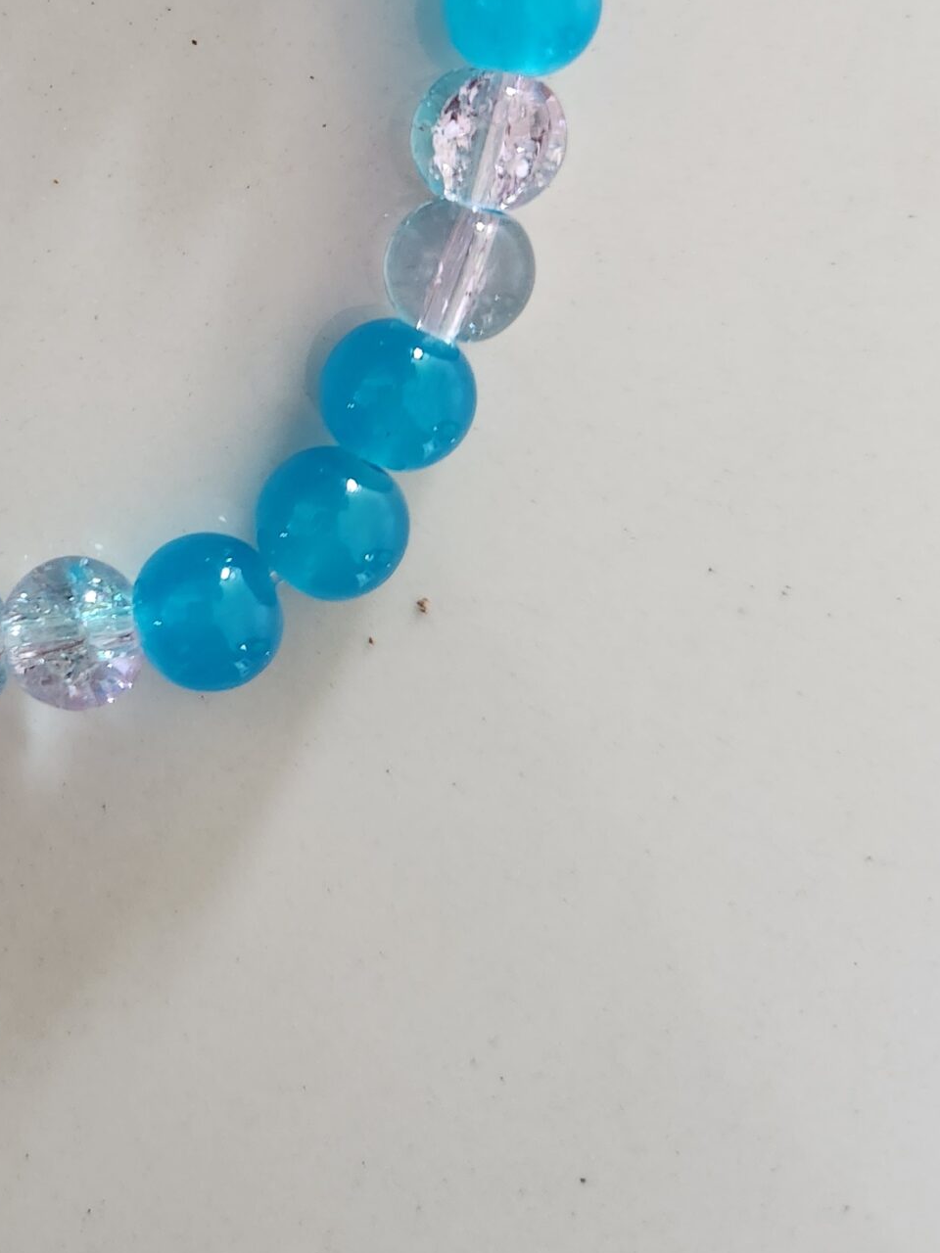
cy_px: 256
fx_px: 1666
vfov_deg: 39.7
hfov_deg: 29.6
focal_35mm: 46
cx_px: 17
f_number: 1.8
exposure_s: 1/50
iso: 640
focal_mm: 5.4
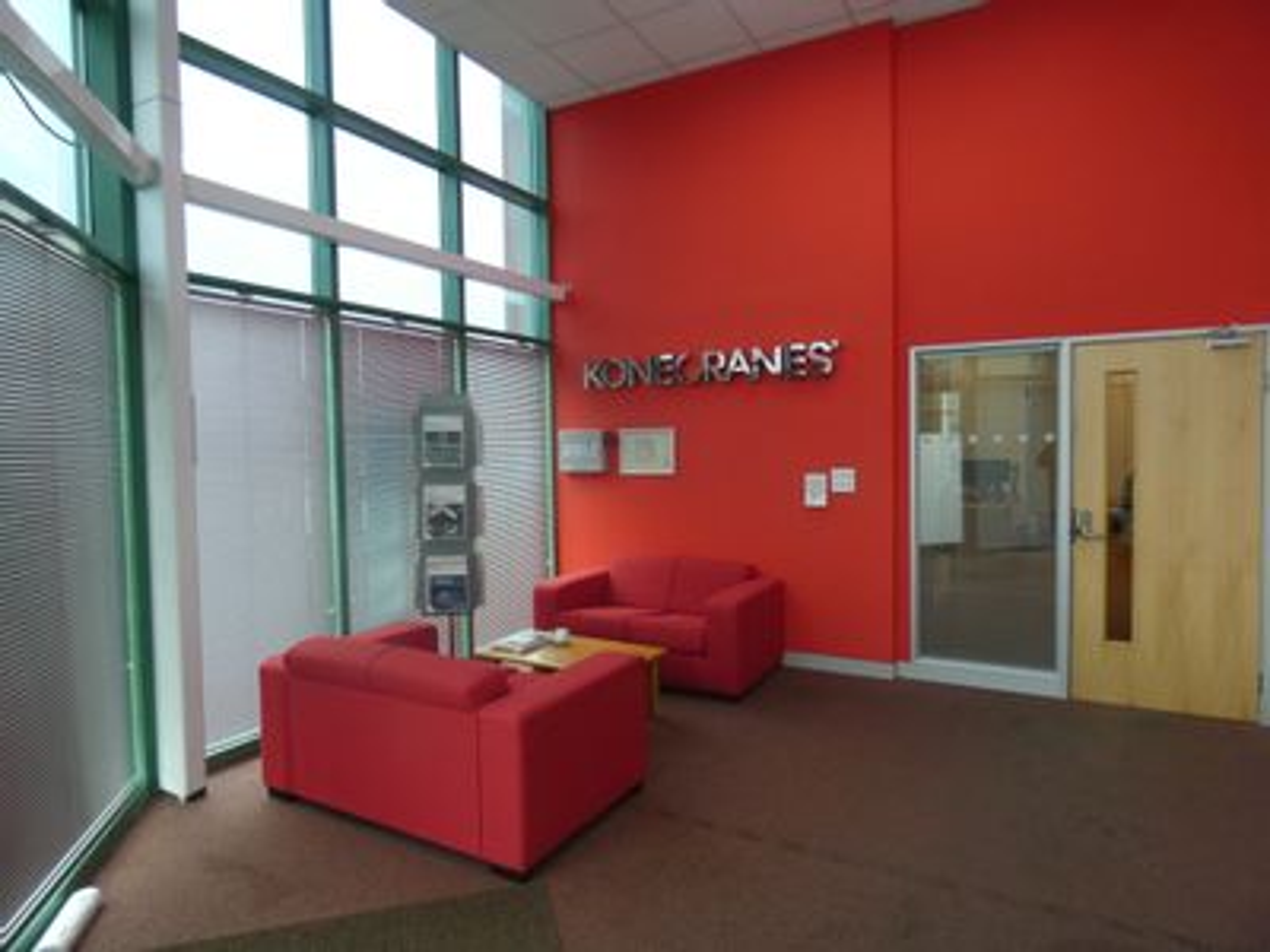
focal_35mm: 20
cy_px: 476
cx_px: 635
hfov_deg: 81.7
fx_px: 734
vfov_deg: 66.0
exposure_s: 1/125
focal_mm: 3.6
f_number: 2.8
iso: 250
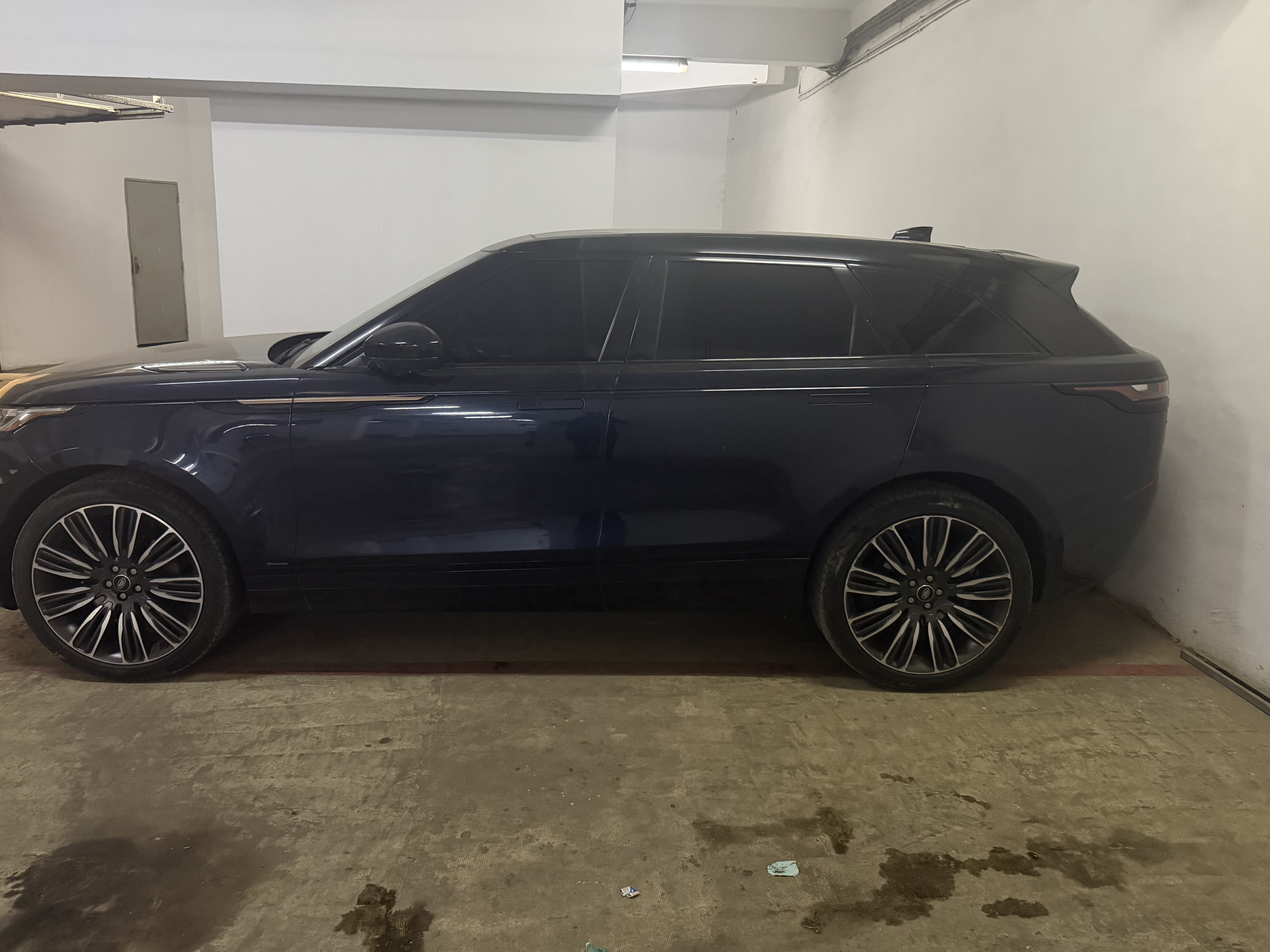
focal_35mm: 25
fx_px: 917
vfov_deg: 54.9
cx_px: 609
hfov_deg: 69.4
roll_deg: -1.6
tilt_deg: -12.5
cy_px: 471
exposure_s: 1/25
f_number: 1.78
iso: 800
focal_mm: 6.76
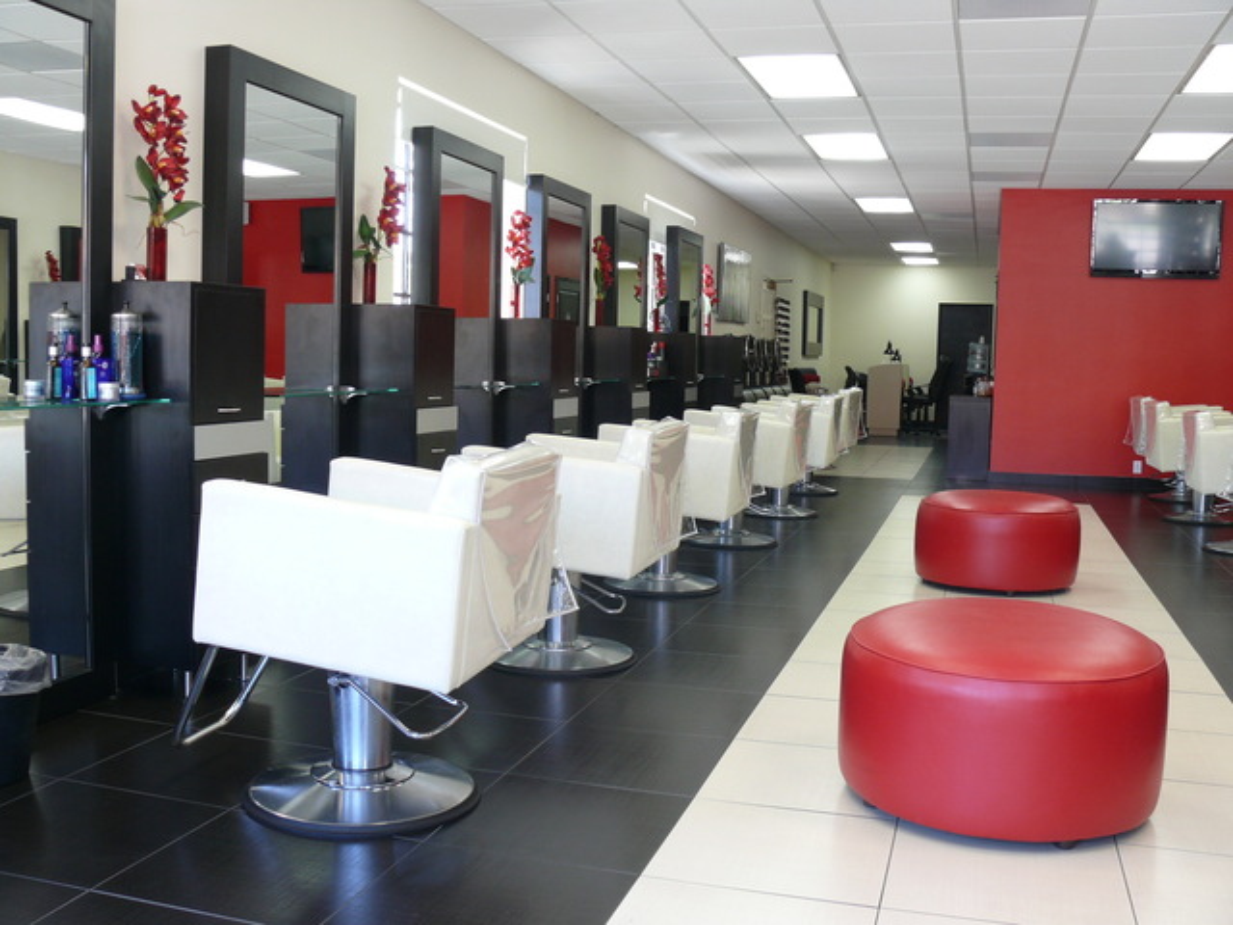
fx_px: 1247
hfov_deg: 52.6
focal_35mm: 35
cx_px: 616
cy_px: 462
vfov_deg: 40.7
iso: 100
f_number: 4.5
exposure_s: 1/10
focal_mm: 7.4
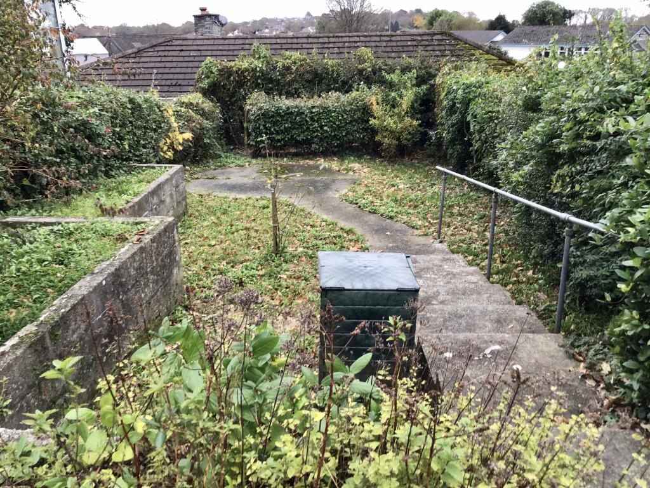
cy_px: 244
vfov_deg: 45.4
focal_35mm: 31
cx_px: 325
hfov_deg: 58.4
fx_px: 582
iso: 32
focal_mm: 3.3
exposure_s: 1/50
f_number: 2.4
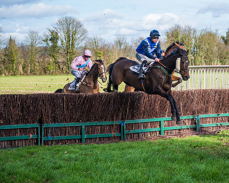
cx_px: 182
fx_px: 723
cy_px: 84
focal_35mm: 107
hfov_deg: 17.9
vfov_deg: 14.4
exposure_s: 1/1250
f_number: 4
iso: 250
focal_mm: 70
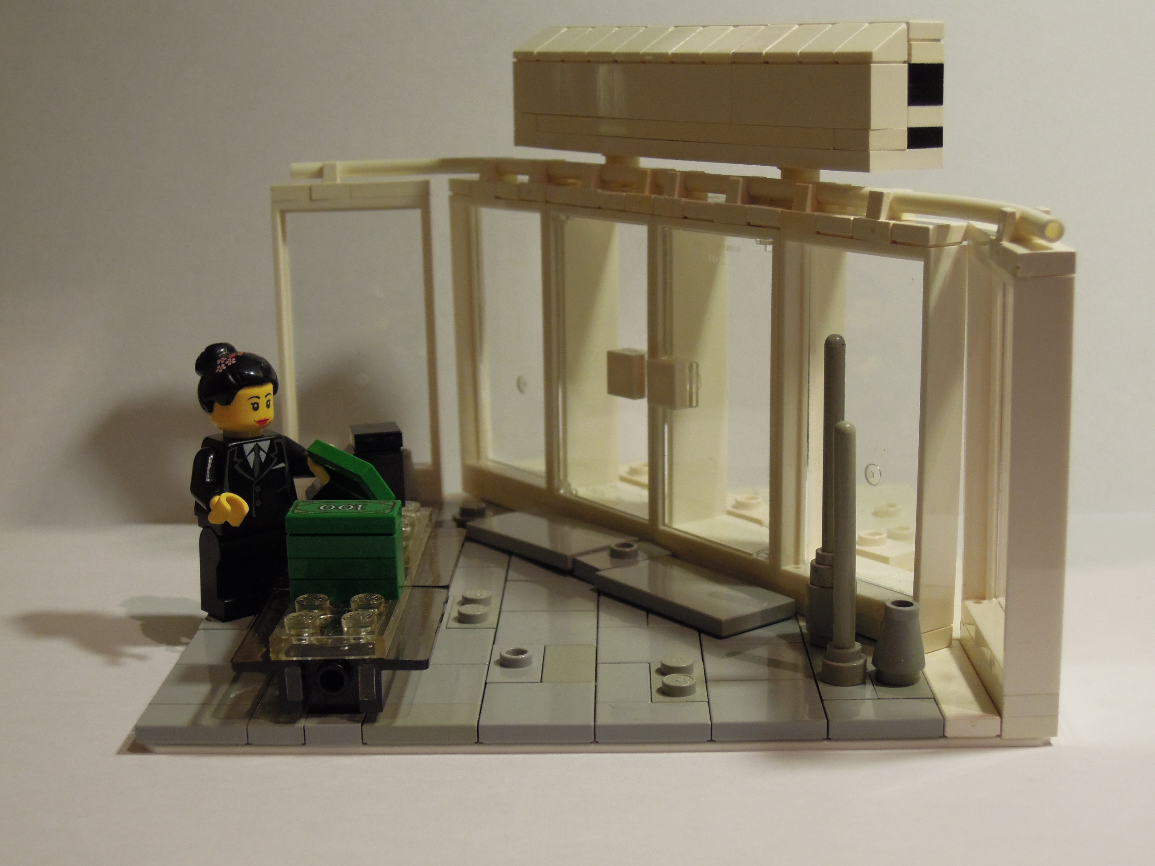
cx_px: 578
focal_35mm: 55
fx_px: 1835
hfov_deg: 34.9
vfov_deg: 26.6
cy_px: 433
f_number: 4
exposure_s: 1/50
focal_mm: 9.9
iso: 400
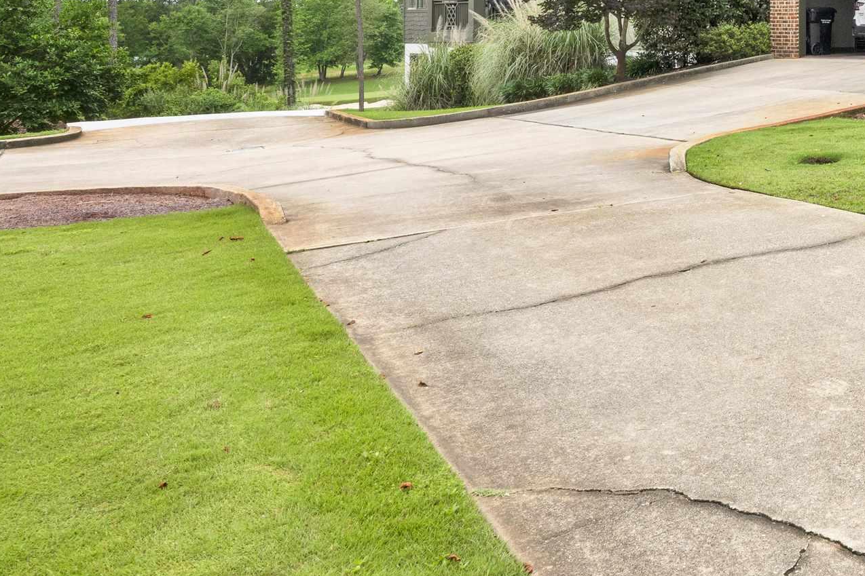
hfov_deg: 38.7
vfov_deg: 30.5
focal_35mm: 41
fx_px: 985
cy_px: 8
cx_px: 961
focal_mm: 17
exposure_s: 1/320
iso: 400
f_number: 11
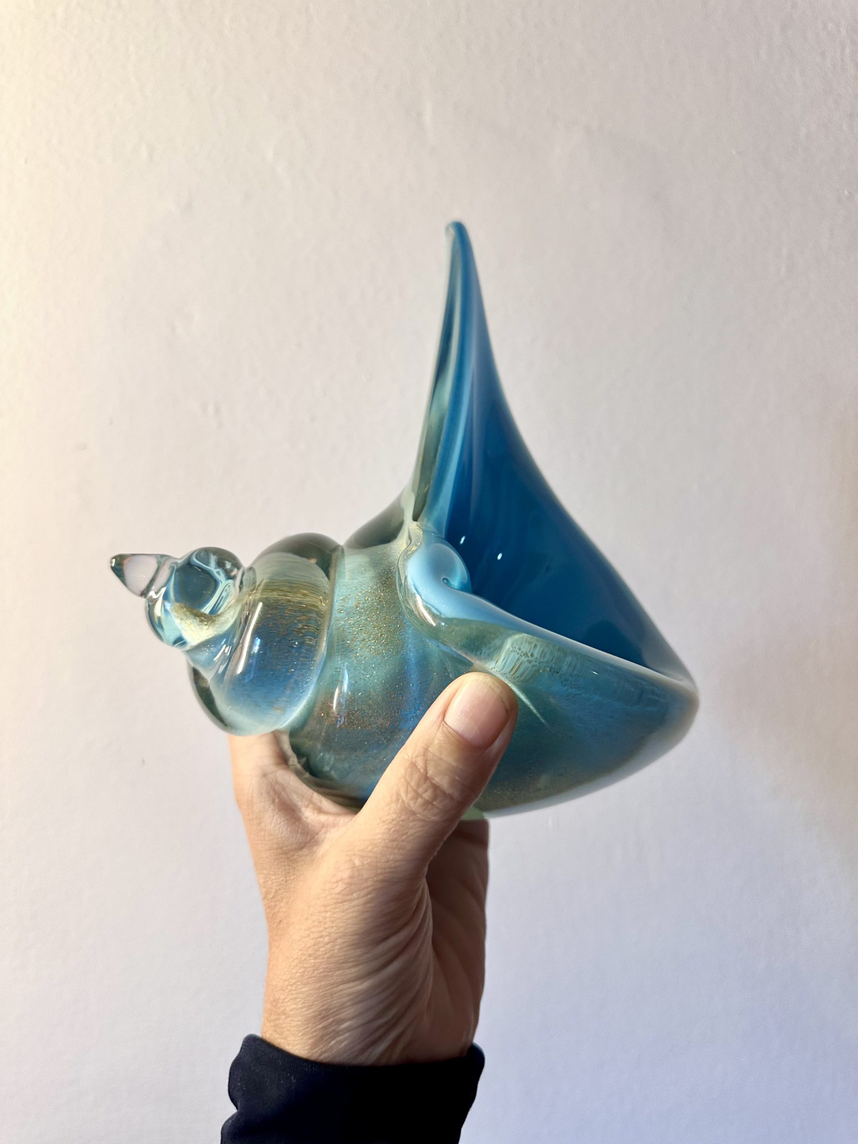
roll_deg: +0.2
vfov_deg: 71.6
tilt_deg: -4.6
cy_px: 572
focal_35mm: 24
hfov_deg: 56.8
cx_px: 429
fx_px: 793
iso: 125
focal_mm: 6.86
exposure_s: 1/50
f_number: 1.78
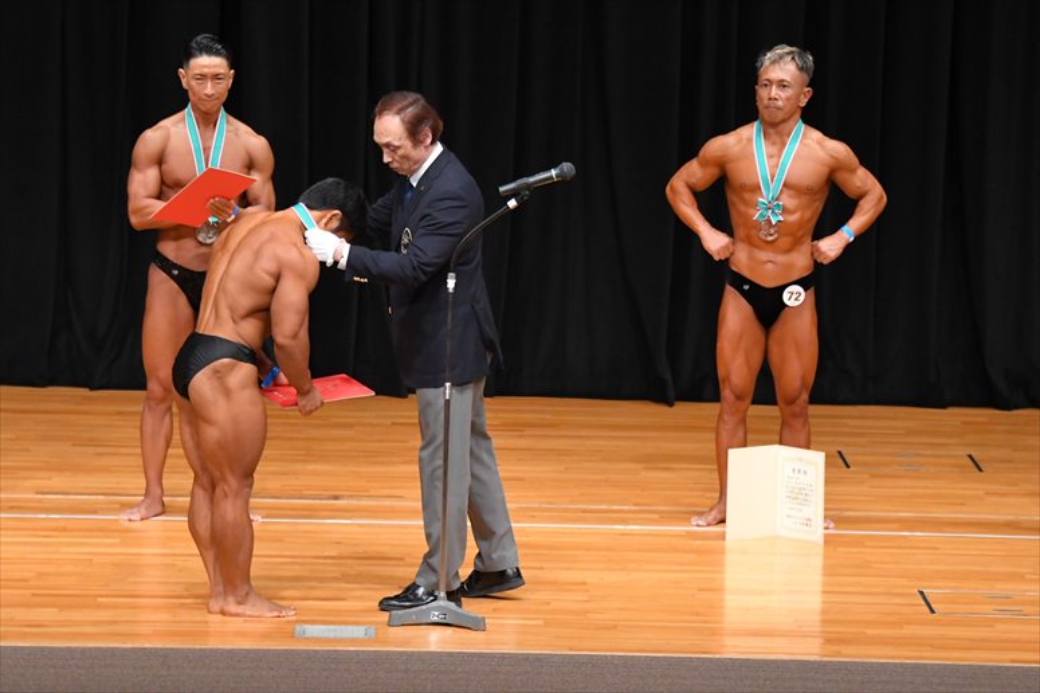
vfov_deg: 6.1
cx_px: 520
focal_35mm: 225
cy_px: 346
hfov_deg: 9.2
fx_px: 6497
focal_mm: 150
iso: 4000
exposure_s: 1/400
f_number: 5.6
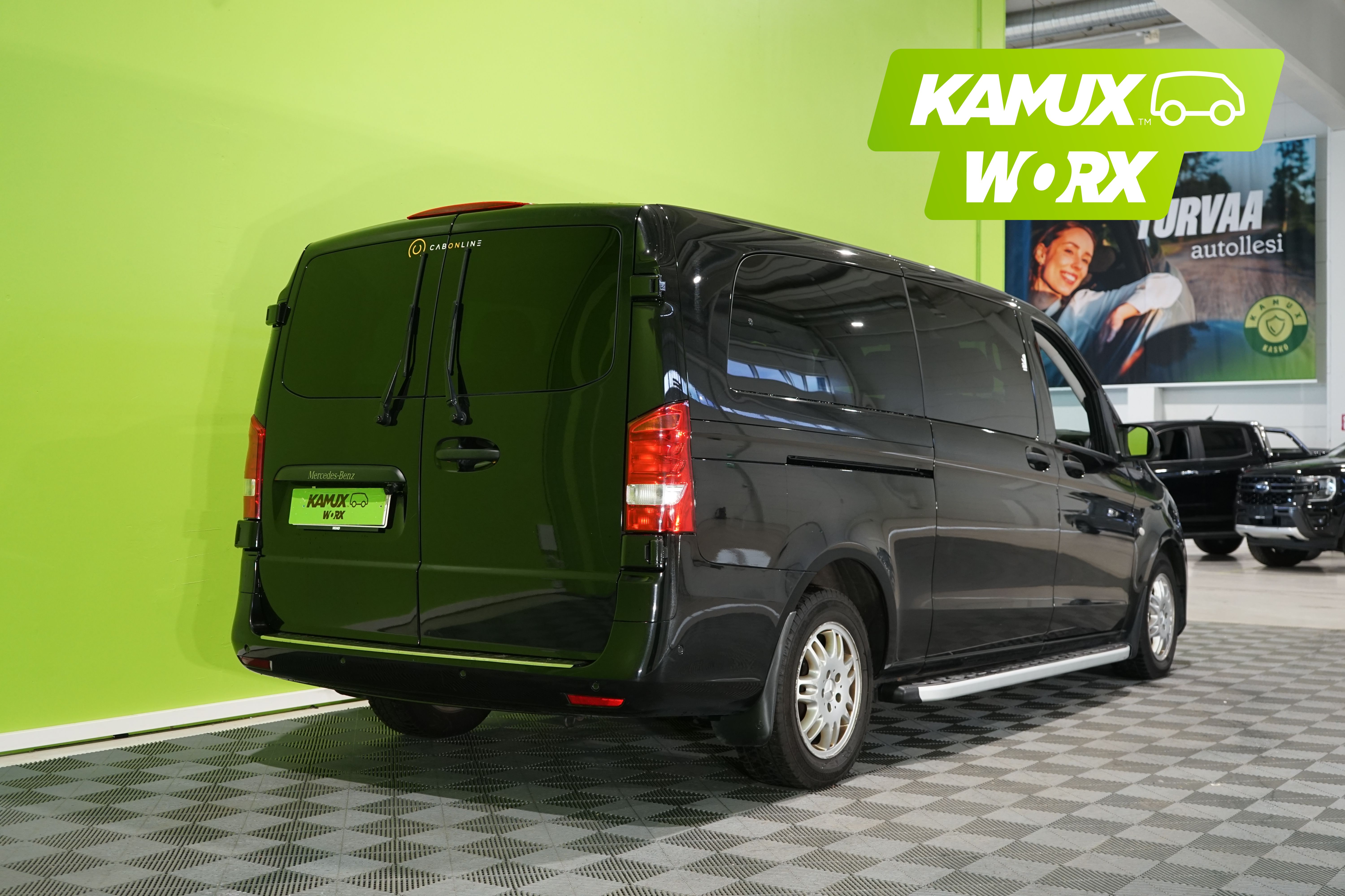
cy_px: 448
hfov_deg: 48.5
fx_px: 1494
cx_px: 672
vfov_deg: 33.4
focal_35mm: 40
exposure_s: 1/30
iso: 1000
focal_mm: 40
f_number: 5.6
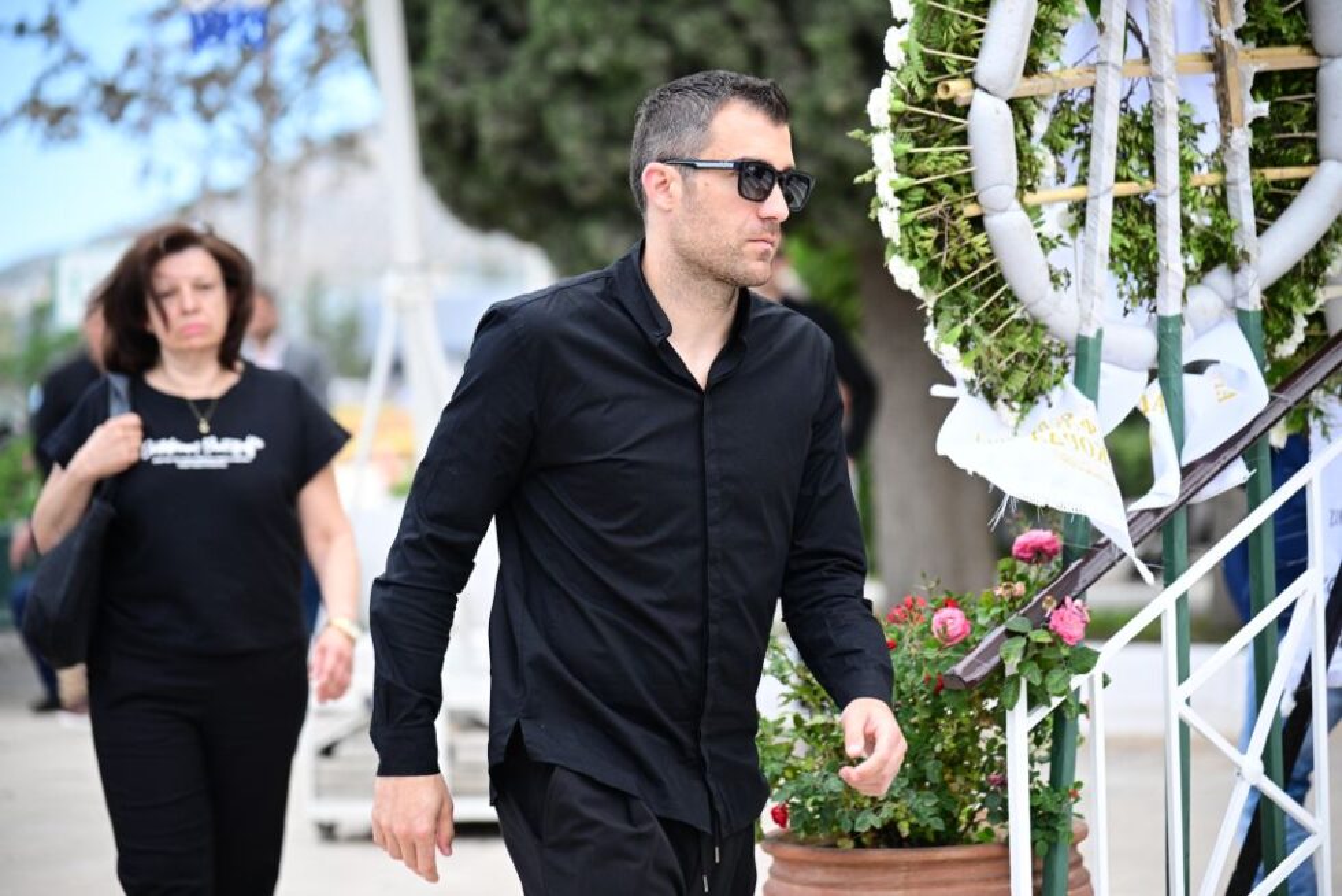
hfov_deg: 19.5
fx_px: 3915
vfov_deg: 13.0
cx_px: 671
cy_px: 448
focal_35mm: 105
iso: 1000
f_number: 2.8
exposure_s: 1/6400
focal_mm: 105
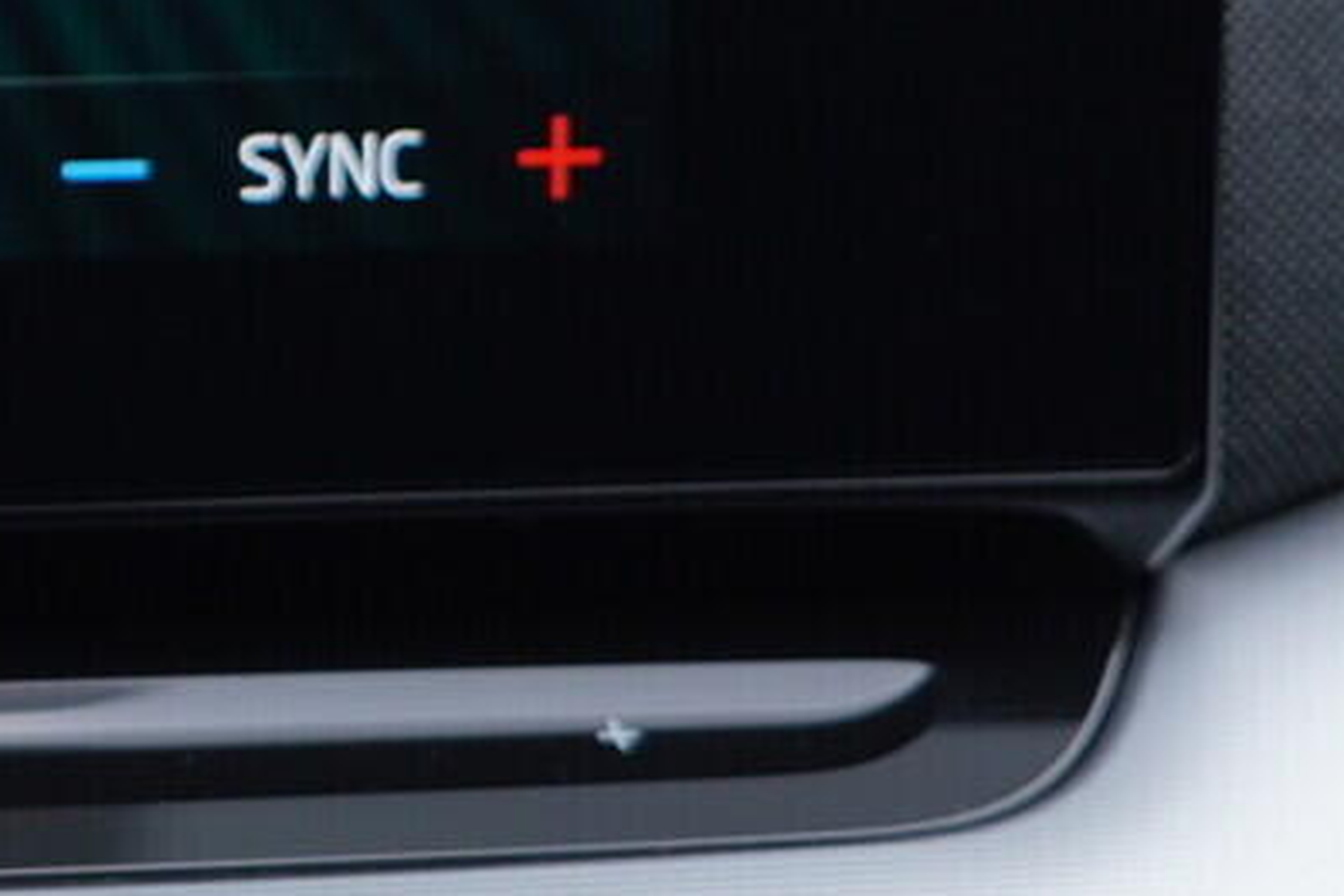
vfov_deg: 10.2
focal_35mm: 131
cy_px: -282
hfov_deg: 14.1
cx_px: -954
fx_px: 4890
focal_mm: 24
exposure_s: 1/40
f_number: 2.8
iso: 125
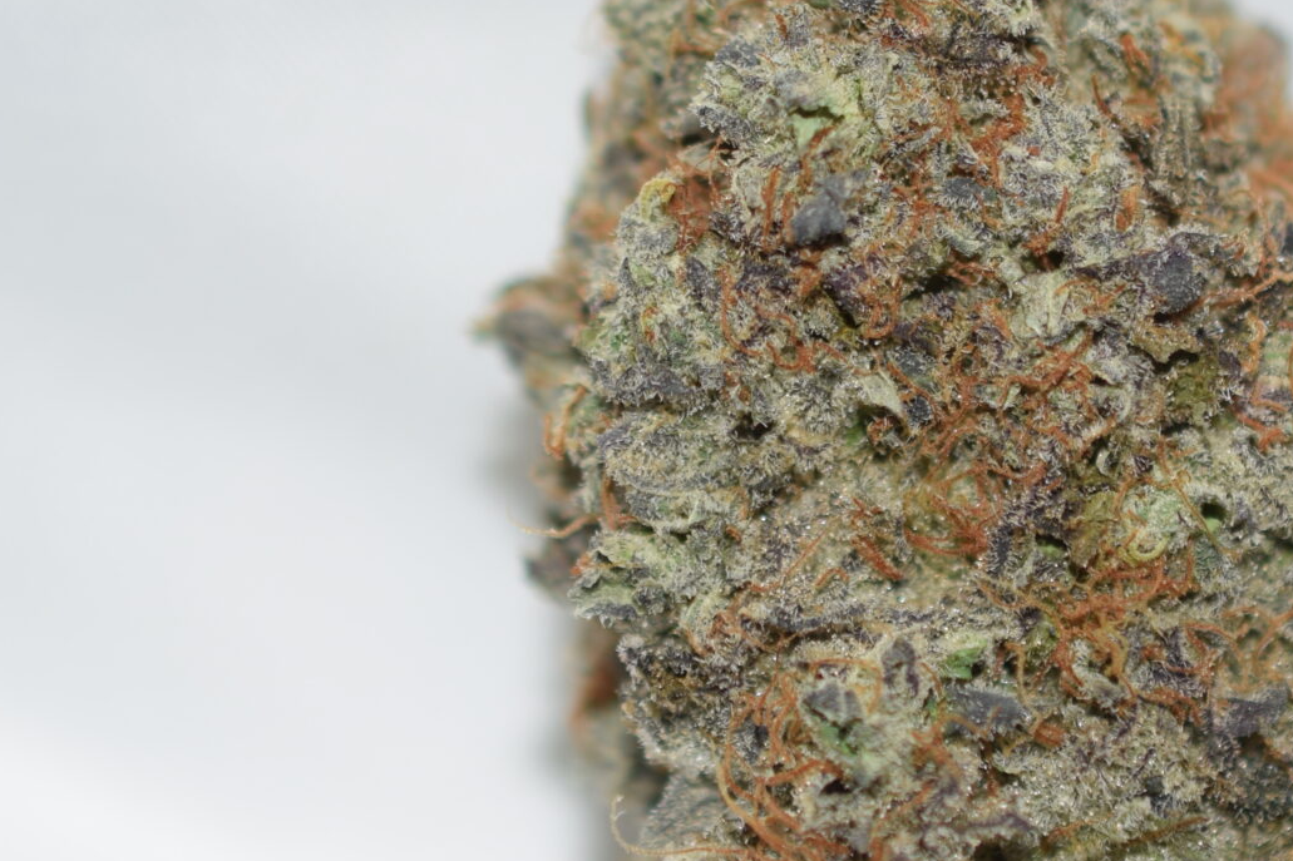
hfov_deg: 13.7
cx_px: 947
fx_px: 5350
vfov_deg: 9.2
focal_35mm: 149
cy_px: 483
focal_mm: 40
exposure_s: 1/60
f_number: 3.2
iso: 100
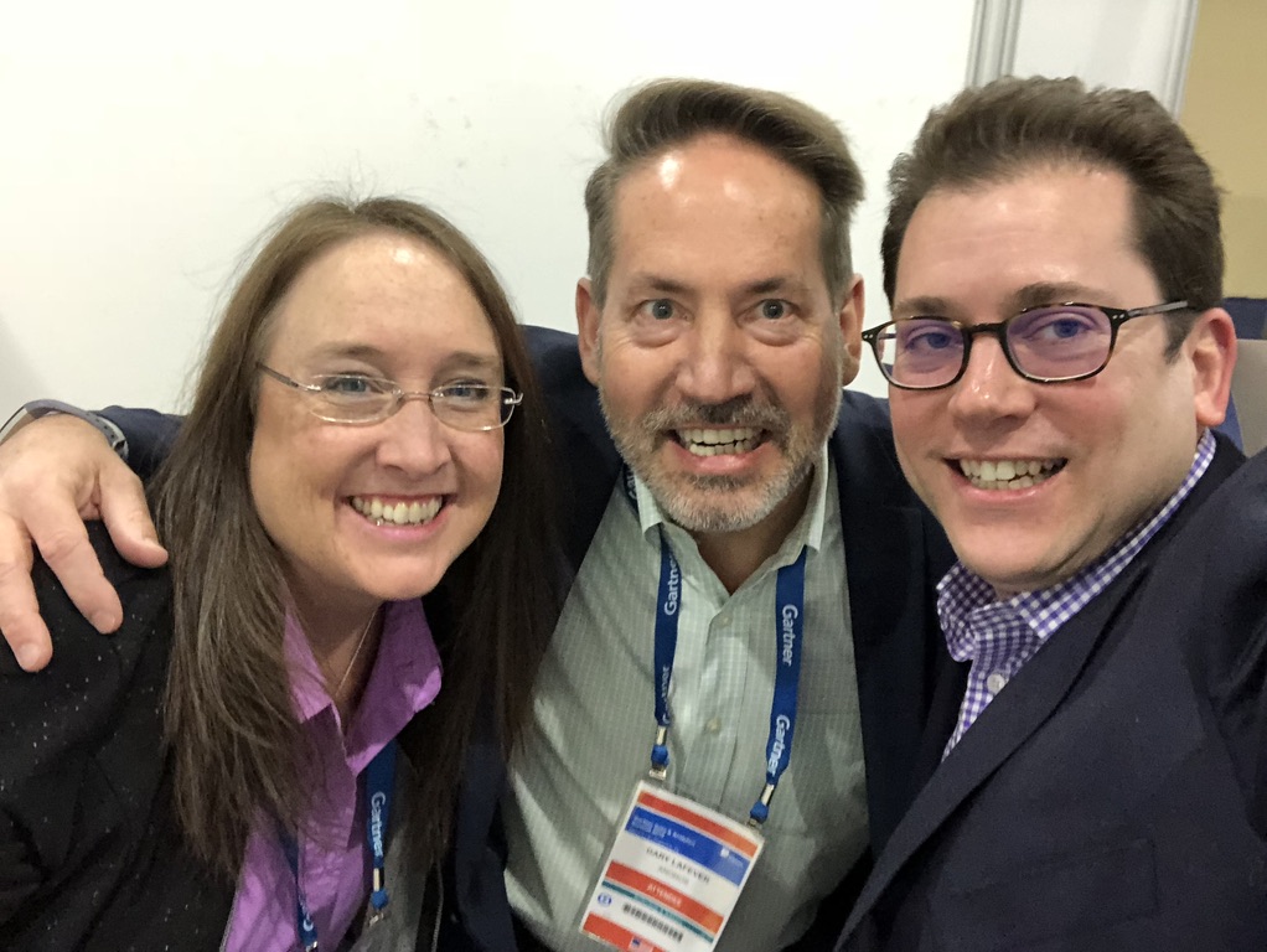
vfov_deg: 44.2
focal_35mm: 32
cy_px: 476
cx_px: 634
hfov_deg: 56.8
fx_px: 1172
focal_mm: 2.87
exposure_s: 1/40
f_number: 2.2
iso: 320
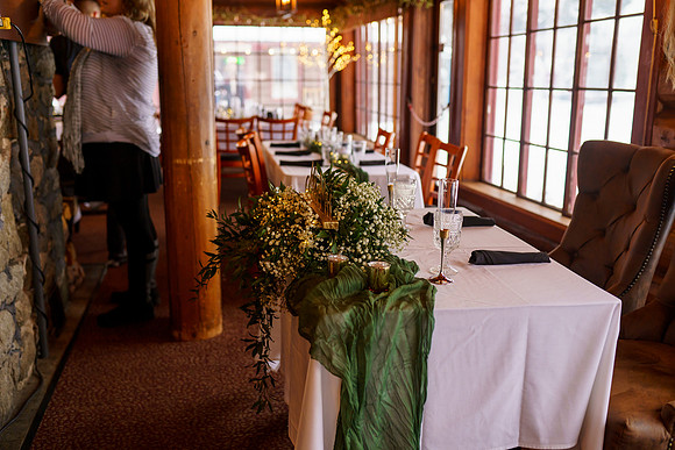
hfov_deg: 54.0
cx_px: 338
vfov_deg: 37.5
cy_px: 225
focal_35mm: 35
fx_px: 663
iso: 400
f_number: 2
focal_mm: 35
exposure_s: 1/200
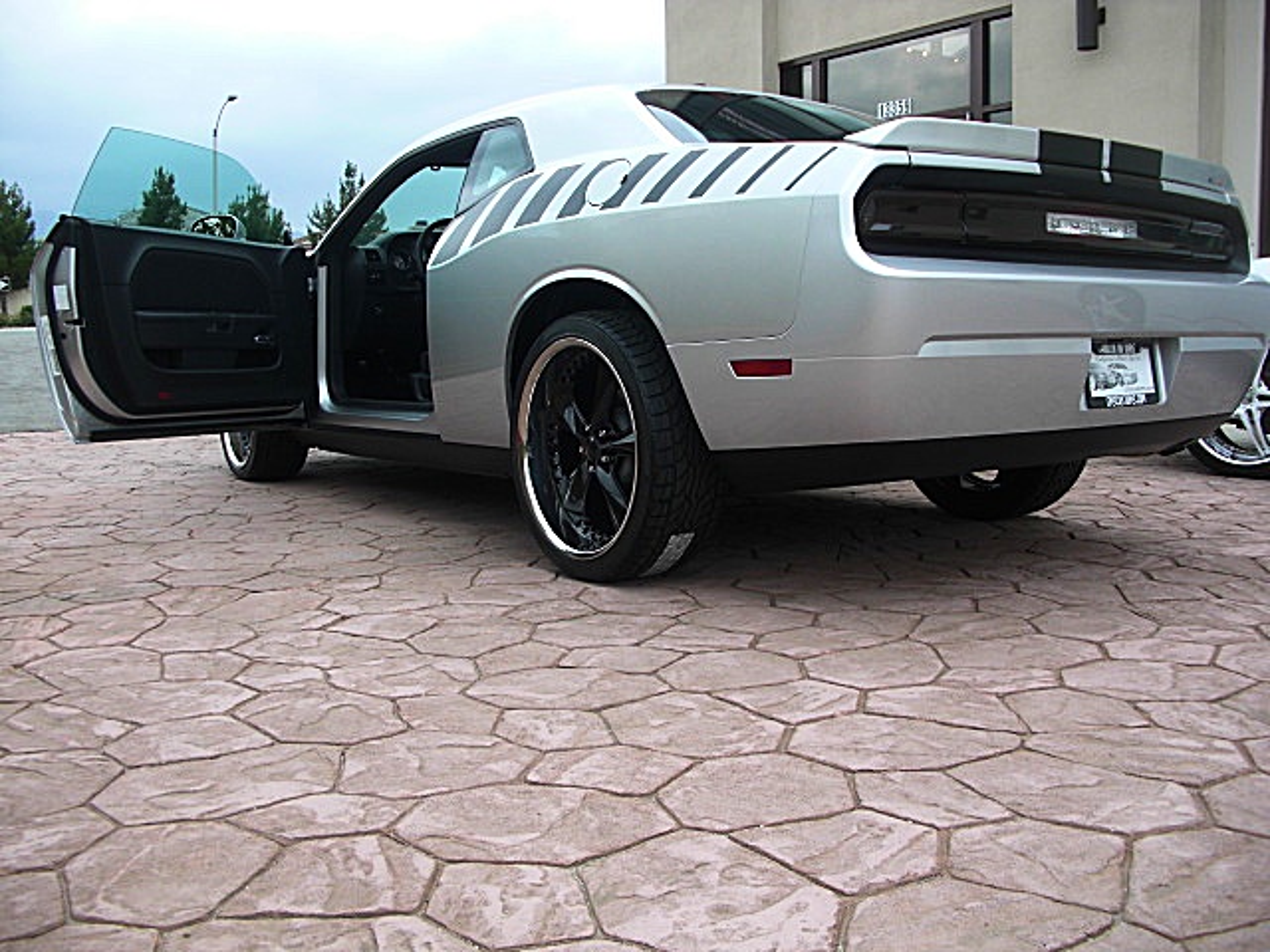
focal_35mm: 36
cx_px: 635
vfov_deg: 39.7
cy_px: 476
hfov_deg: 51.4
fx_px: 1321
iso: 50
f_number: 2.8
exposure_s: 1/250
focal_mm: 6.3
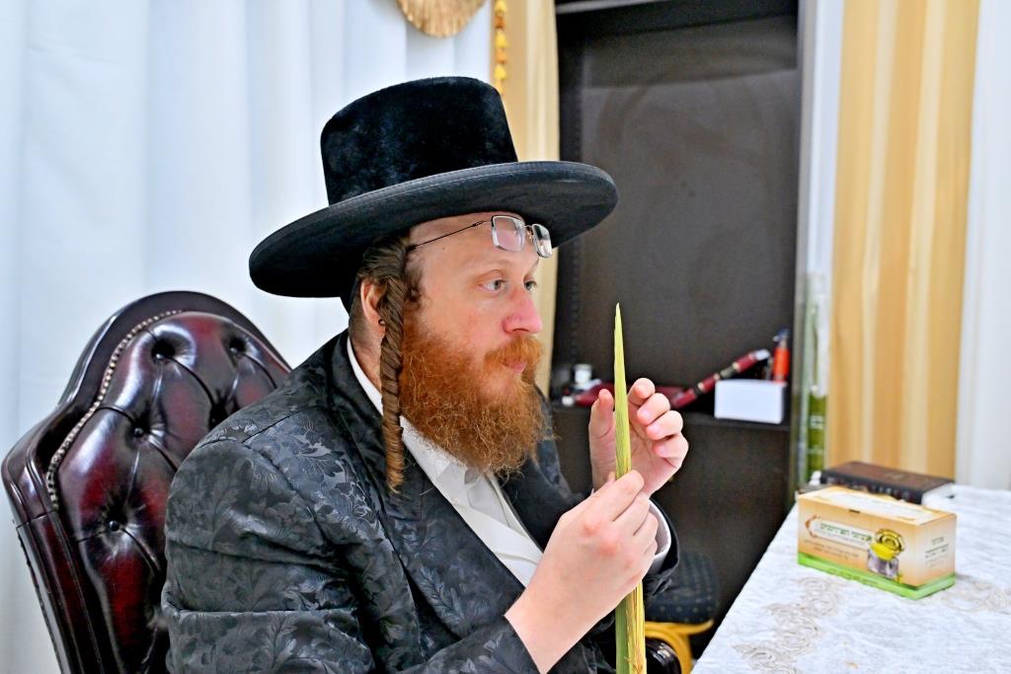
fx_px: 857
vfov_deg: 43.0
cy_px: 337
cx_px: 506
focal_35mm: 30
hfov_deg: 61.1
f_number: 4
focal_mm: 30.5
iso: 2000
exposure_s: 1/200
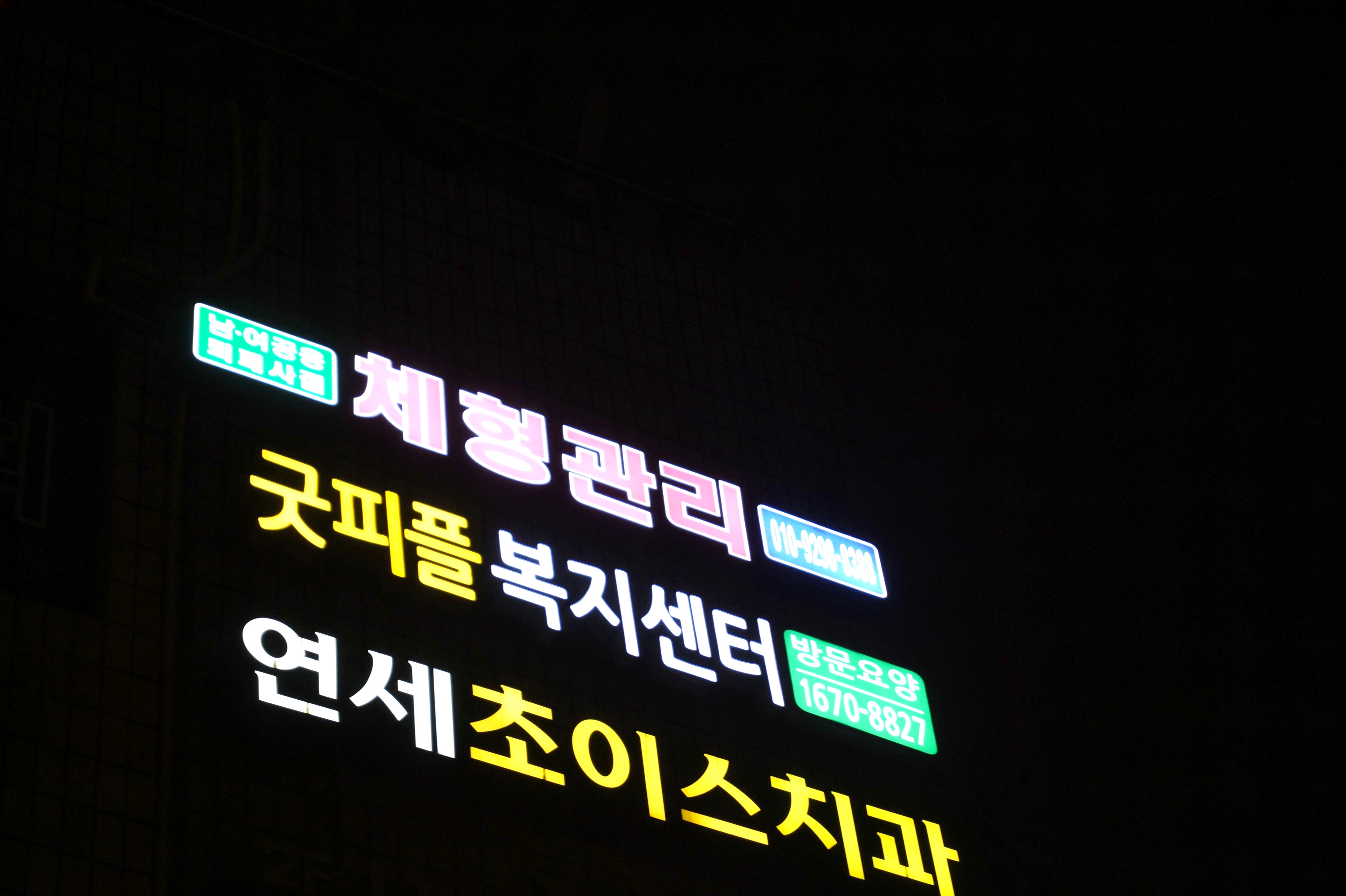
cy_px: 448
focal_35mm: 82
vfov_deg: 16.5
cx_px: 673
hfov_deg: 24.6
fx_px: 3083
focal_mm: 55
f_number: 5.6
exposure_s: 1/100
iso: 500
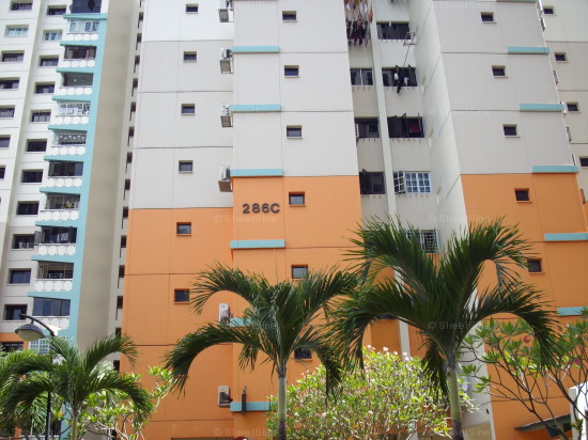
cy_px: 220
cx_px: 294
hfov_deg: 50.2
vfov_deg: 38.6
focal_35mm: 37
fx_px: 628
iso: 80
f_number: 5.6
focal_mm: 6.2
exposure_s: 1/80
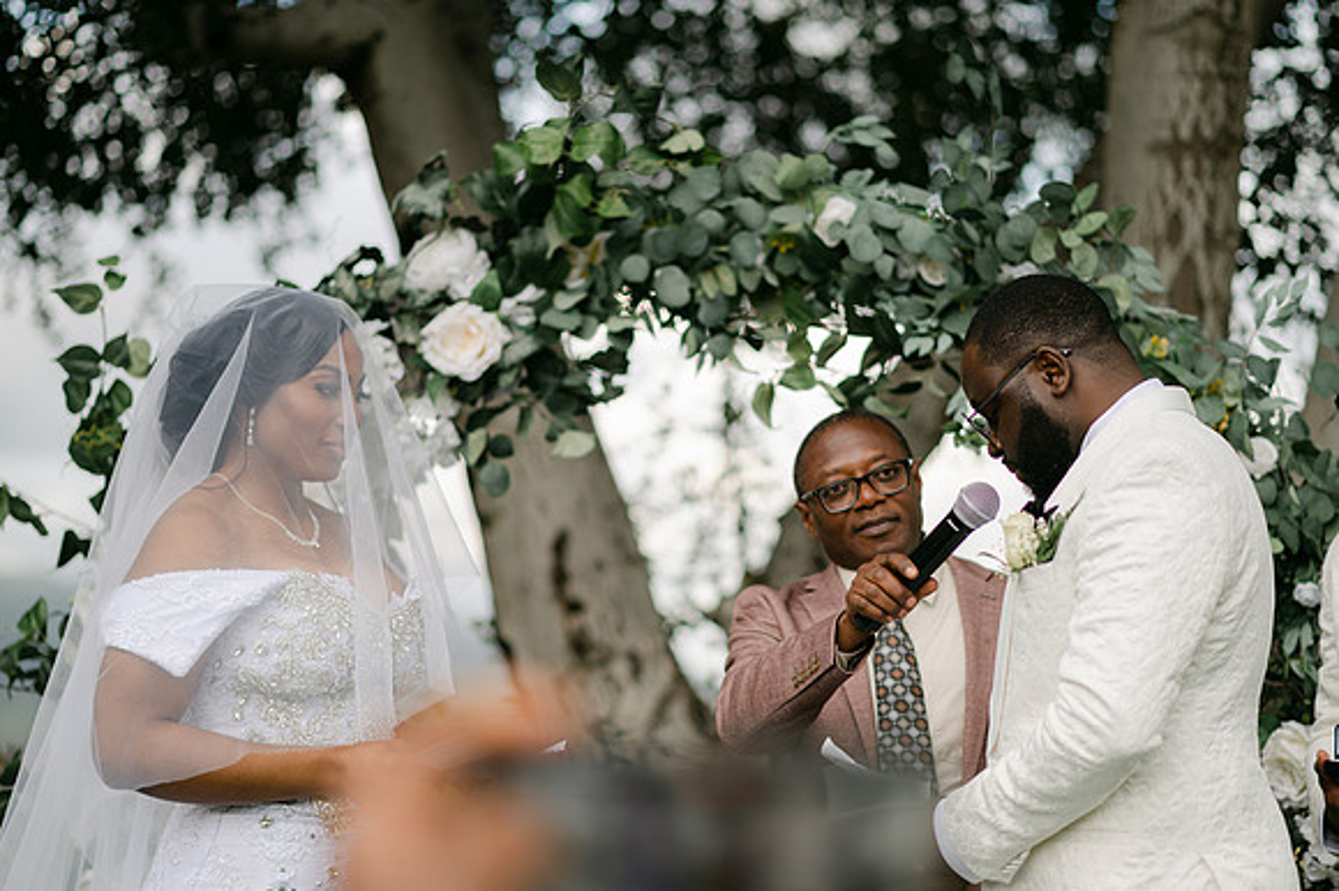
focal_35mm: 85
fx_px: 3160
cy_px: 446
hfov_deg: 23.9
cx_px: 670
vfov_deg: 16.1
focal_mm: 85
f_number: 2
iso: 100
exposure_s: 1/1000
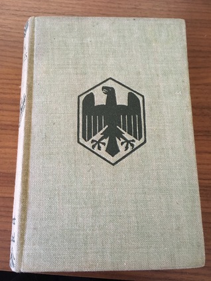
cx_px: 106
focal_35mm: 29
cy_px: 140
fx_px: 236
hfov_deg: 48.2
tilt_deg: -80.2
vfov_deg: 61.7
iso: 200
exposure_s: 1/20
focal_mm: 4.15
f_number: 2.2
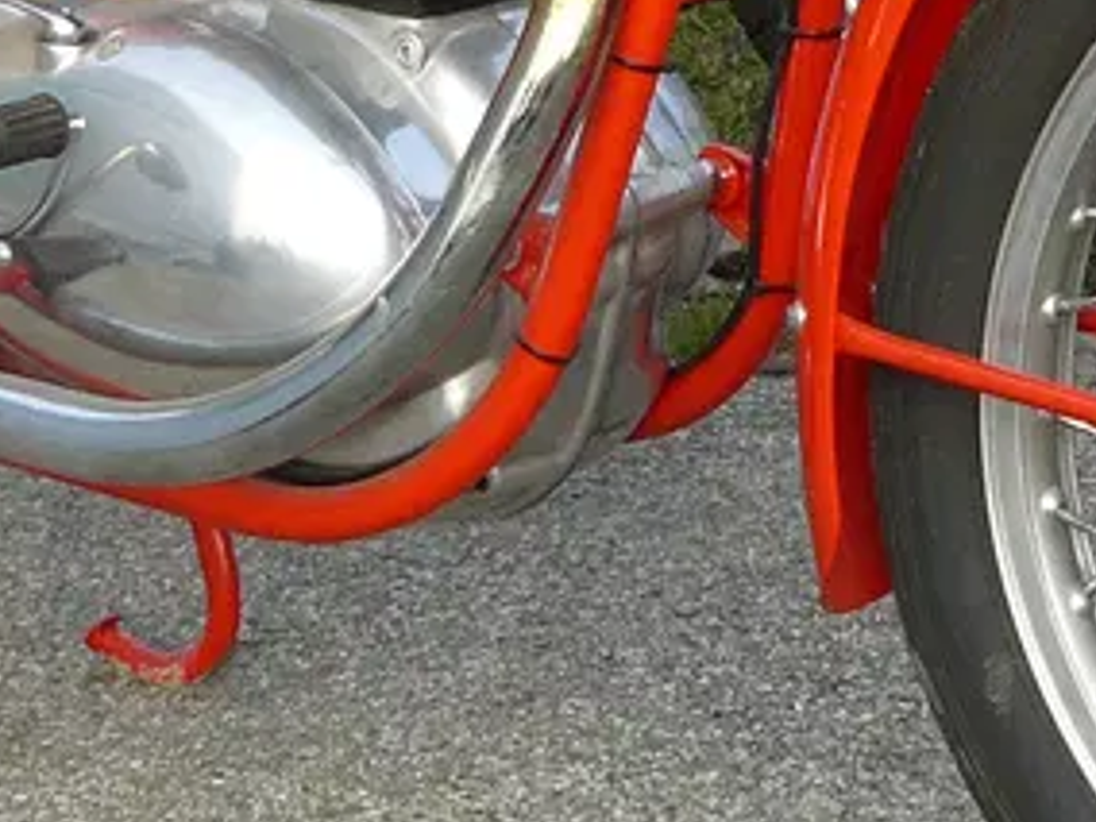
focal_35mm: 152
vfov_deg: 9.7
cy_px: 12
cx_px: 799
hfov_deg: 13.0
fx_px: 4813
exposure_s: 1/160
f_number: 4
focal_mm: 6
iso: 100
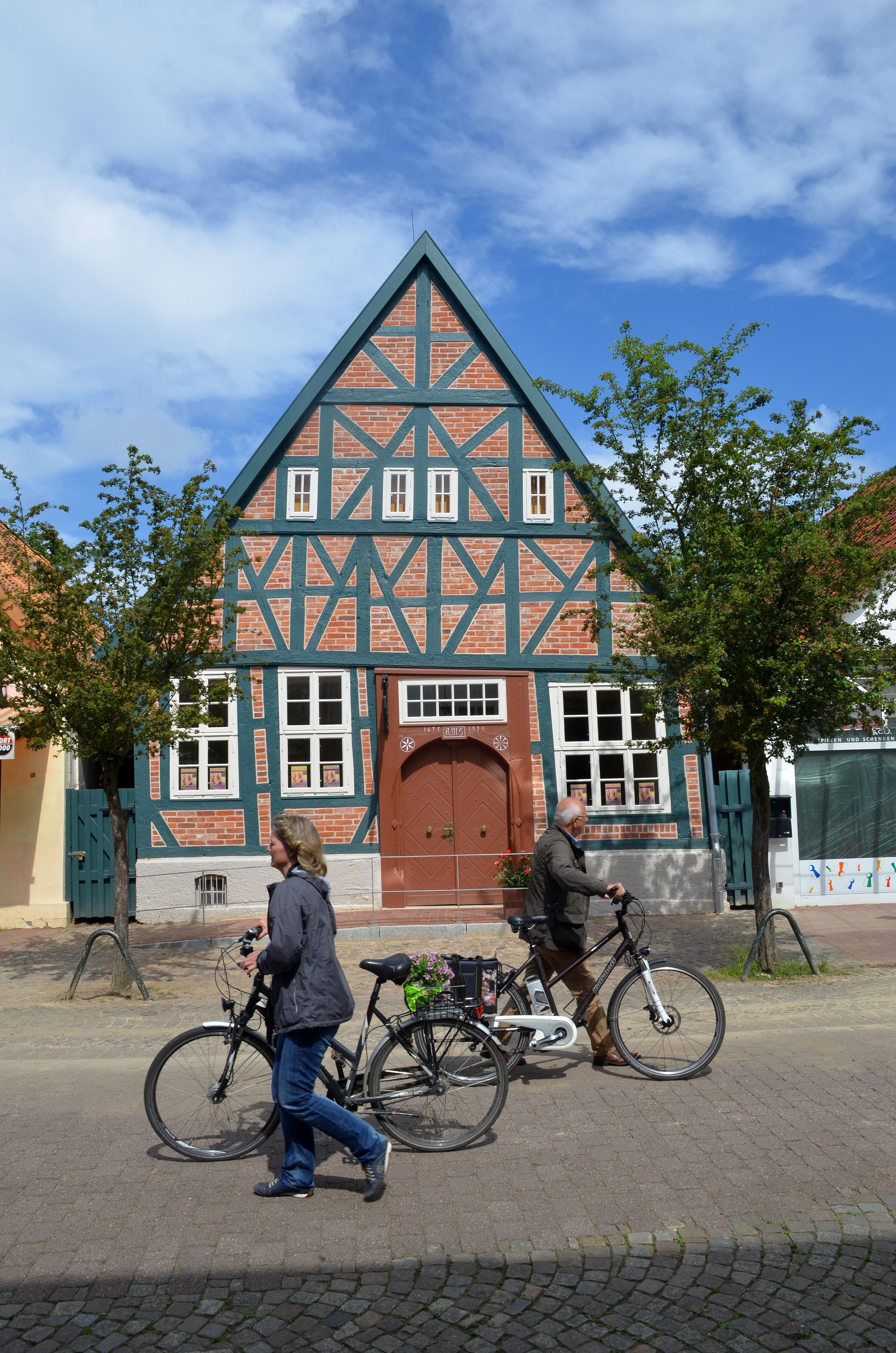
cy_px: 676
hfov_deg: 43.4
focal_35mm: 30
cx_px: 448
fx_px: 1125
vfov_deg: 62.0
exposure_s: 1/400
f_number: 10
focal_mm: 20
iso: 200
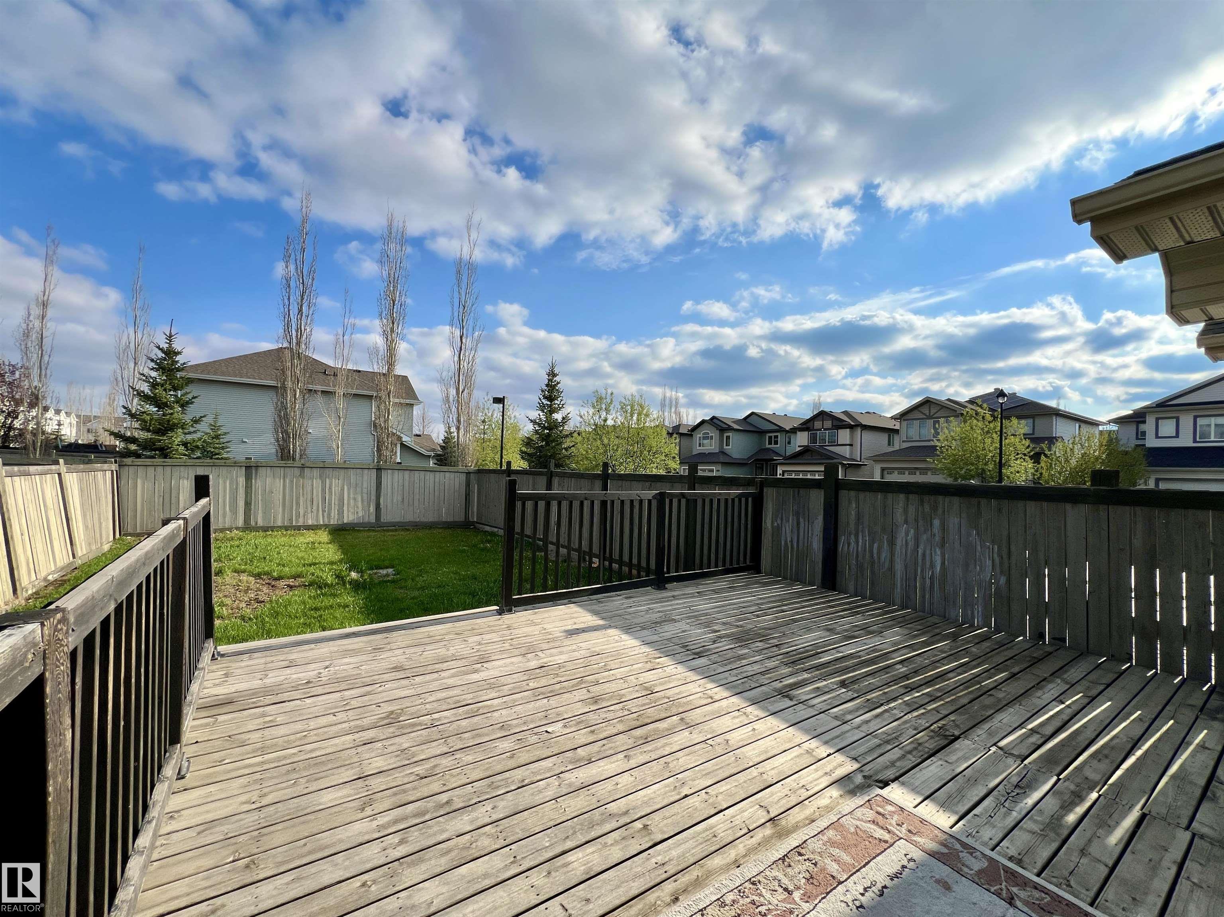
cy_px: 458
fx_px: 460
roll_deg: -1.4
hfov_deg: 106.2
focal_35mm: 13
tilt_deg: +1.0
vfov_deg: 89.9
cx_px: 612
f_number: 1.8
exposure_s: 1/1876
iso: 32
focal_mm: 1.57
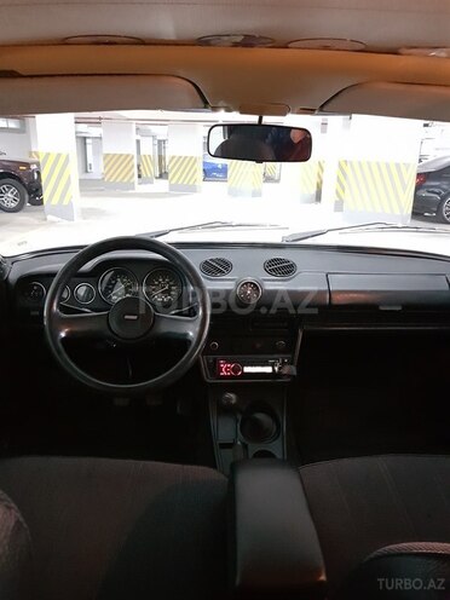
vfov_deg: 67.3
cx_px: 225
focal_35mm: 26
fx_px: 451
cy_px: 300
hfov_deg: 53.1
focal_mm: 4.2
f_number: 1.7
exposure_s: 1/4
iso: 1250
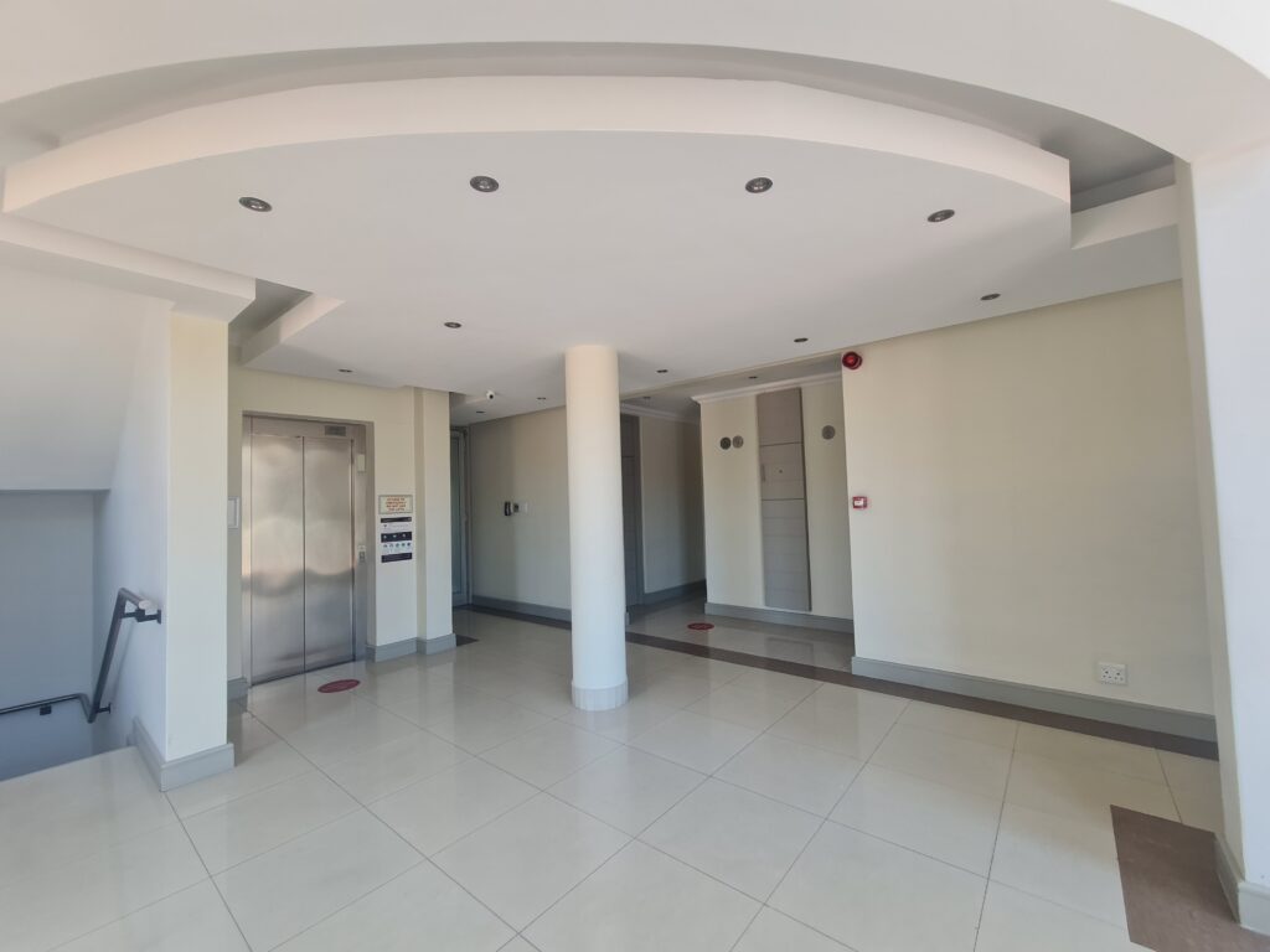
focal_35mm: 13
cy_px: 476
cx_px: 635
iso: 64
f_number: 2.2
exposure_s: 1/50
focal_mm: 2.2
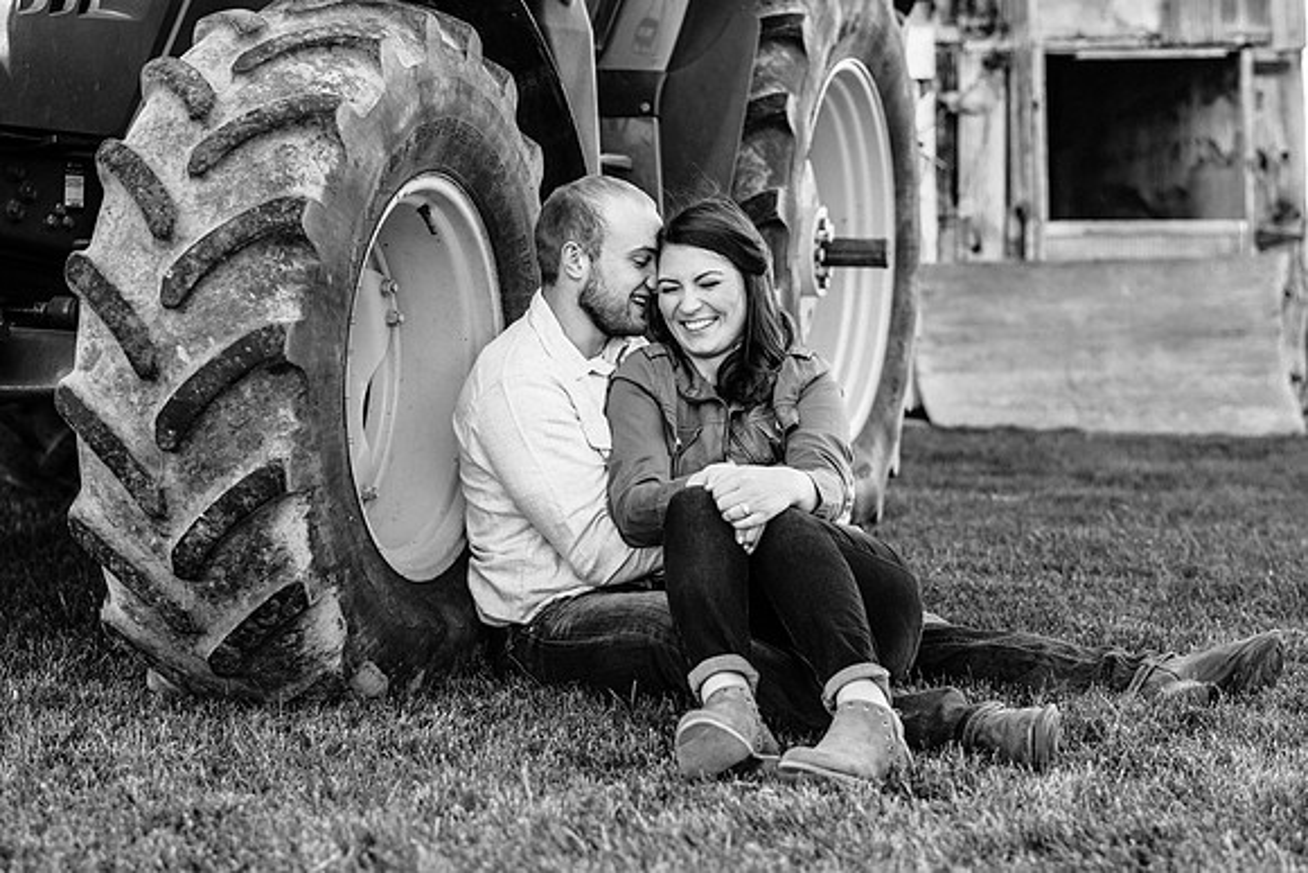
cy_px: 472
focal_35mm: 63
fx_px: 2277
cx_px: 601
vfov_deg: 21.7
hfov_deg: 32.0
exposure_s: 1/640
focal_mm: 58
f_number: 3.2
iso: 200
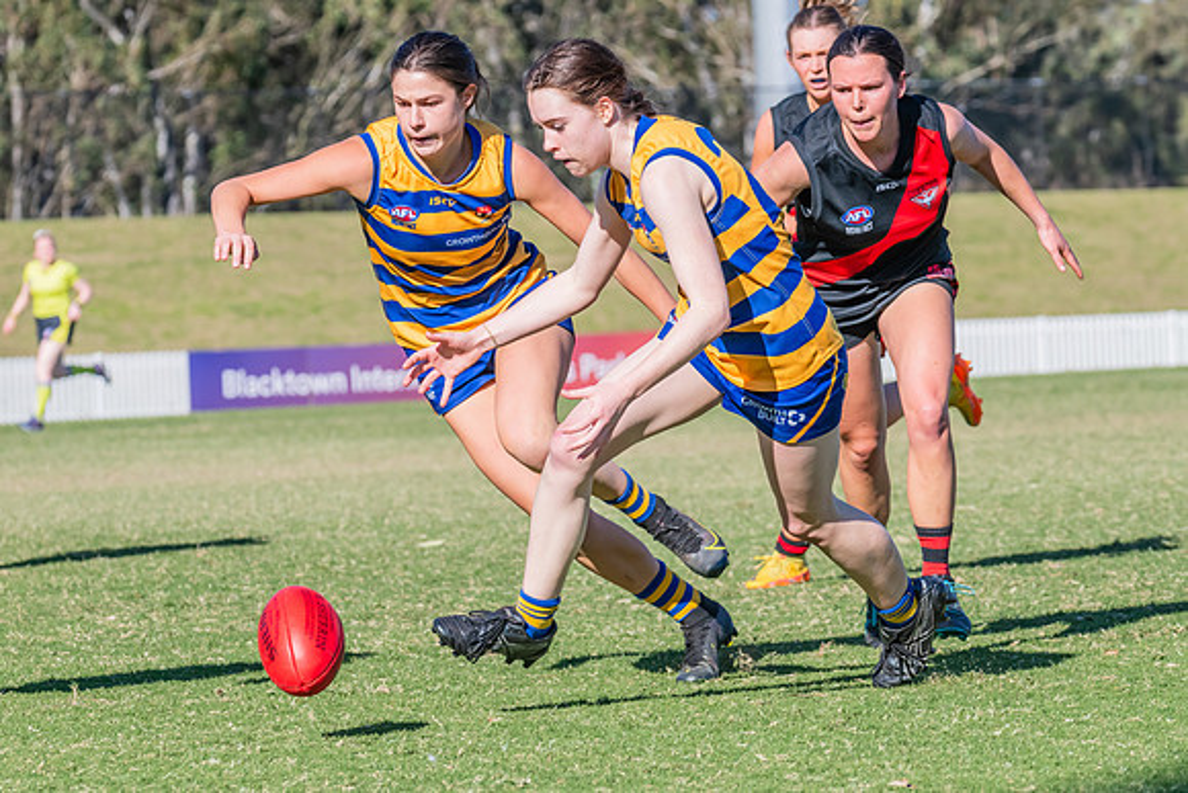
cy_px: 415
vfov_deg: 5.6
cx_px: 542
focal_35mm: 245
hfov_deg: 8.4
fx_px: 8102
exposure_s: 1/1250
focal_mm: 220
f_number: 11
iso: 800
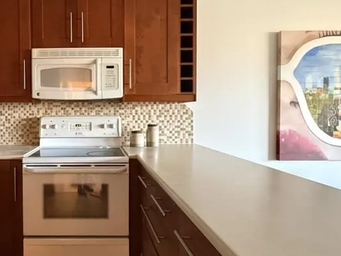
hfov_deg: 62.1
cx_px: 91
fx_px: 266
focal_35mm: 27
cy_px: 119
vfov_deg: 51.3
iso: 800
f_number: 2.2
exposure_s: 1/60
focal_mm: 2.22
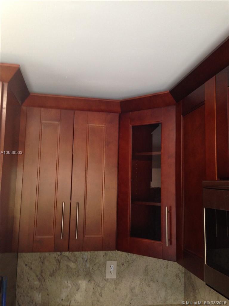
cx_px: 114
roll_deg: -1.7
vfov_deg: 55.4
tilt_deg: +10.4
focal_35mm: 33
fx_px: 291
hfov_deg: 42.9
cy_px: 153
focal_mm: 4.12
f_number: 2.4
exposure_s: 1/20
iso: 100
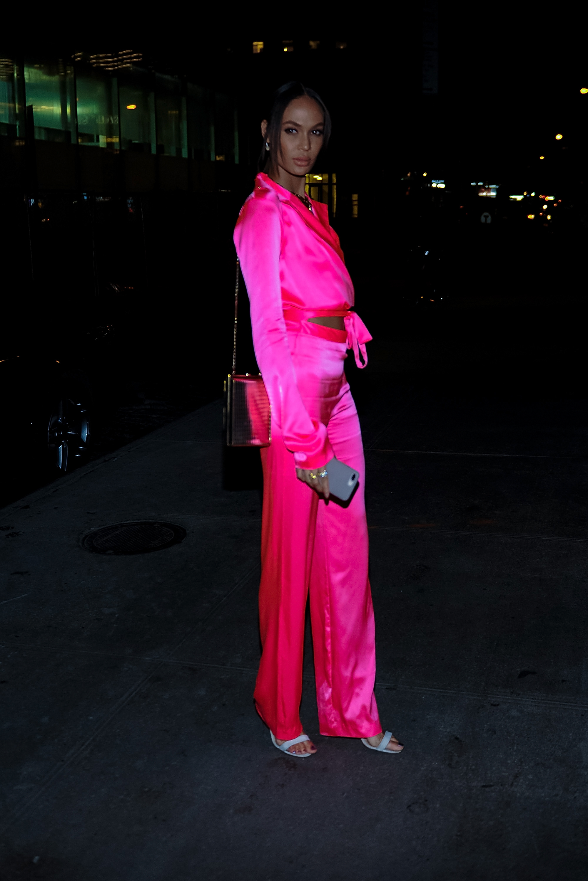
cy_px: 440
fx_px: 759
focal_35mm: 31
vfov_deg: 60.3
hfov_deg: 42.3
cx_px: 294
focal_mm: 31
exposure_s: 1/250
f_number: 2.8
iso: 800
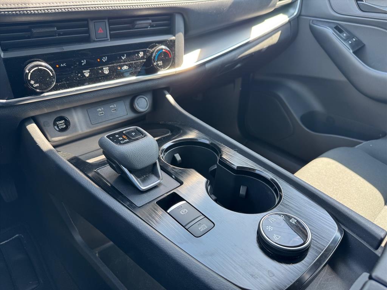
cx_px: 194
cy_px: 145
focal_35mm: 24
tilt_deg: -29.5
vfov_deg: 56.8
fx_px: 268
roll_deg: -5.2
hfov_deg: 71.6
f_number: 1.78
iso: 100
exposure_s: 1/121
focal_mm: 6.76
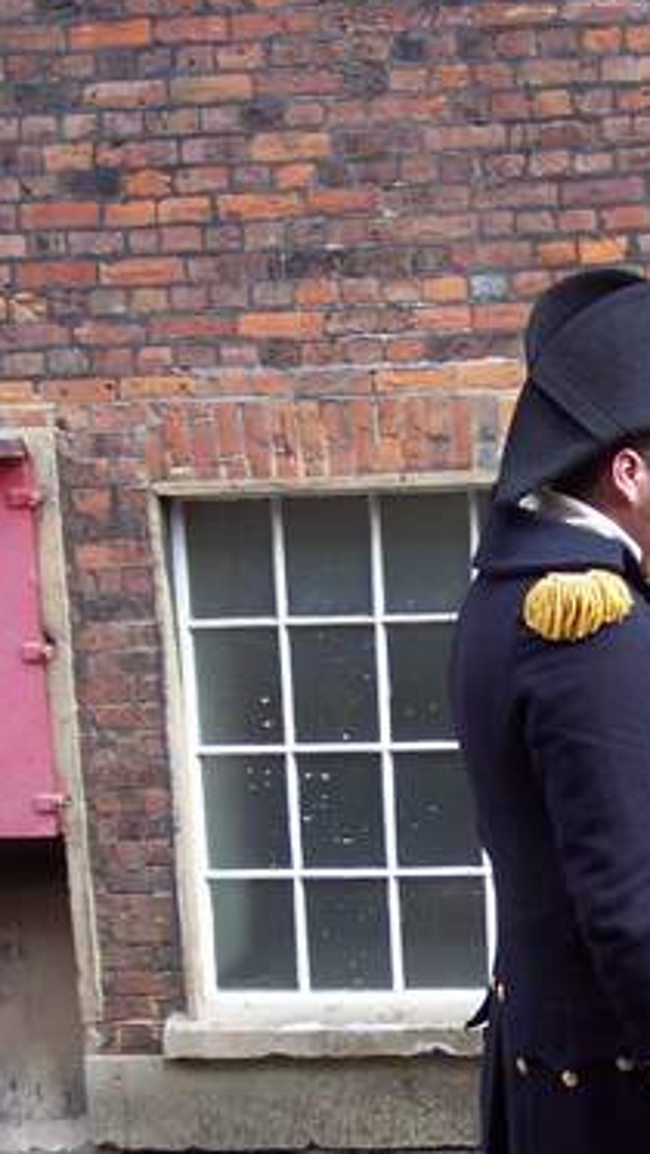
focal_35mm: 71
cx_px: 690
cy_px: 947
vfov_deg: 29.0
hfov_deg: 16.6
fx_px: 2174
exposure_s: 1/250
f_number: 2.8
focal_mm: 8
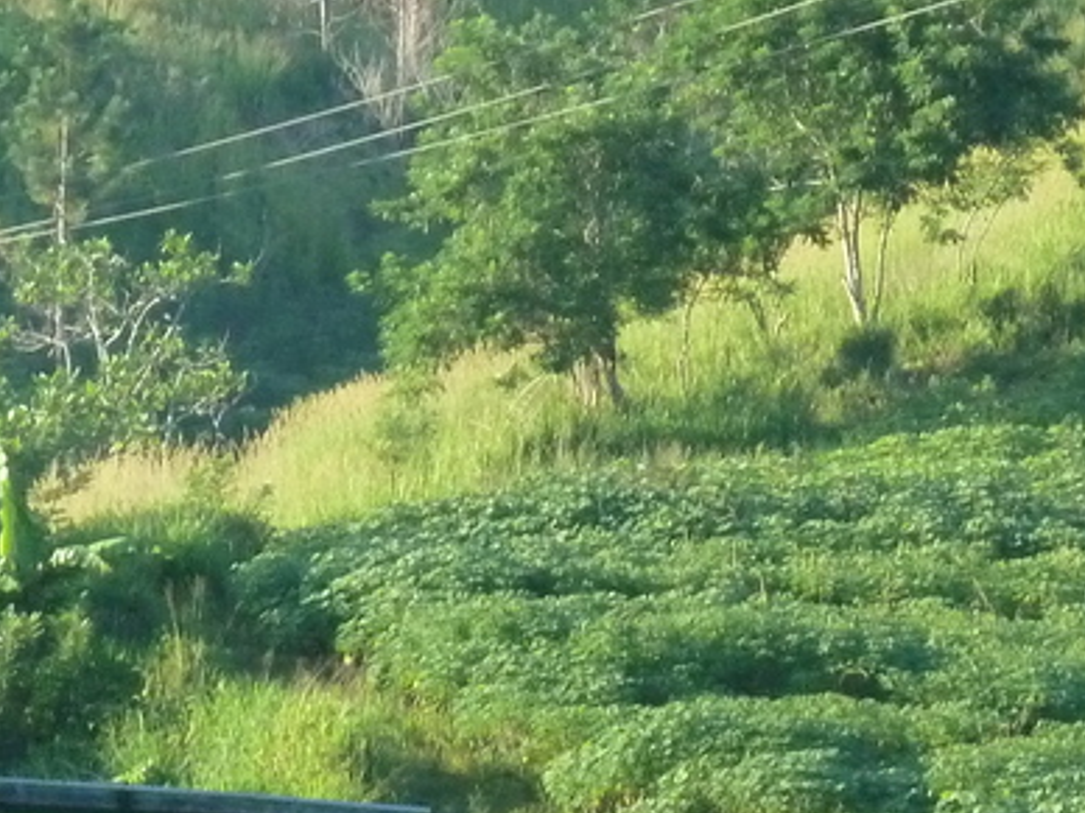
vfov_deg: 4.6
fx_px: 10093
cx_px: 422
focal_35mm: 322
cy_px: 416
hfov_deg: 6.2
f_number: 4.3
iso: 500
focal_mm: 17
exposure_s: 1/400
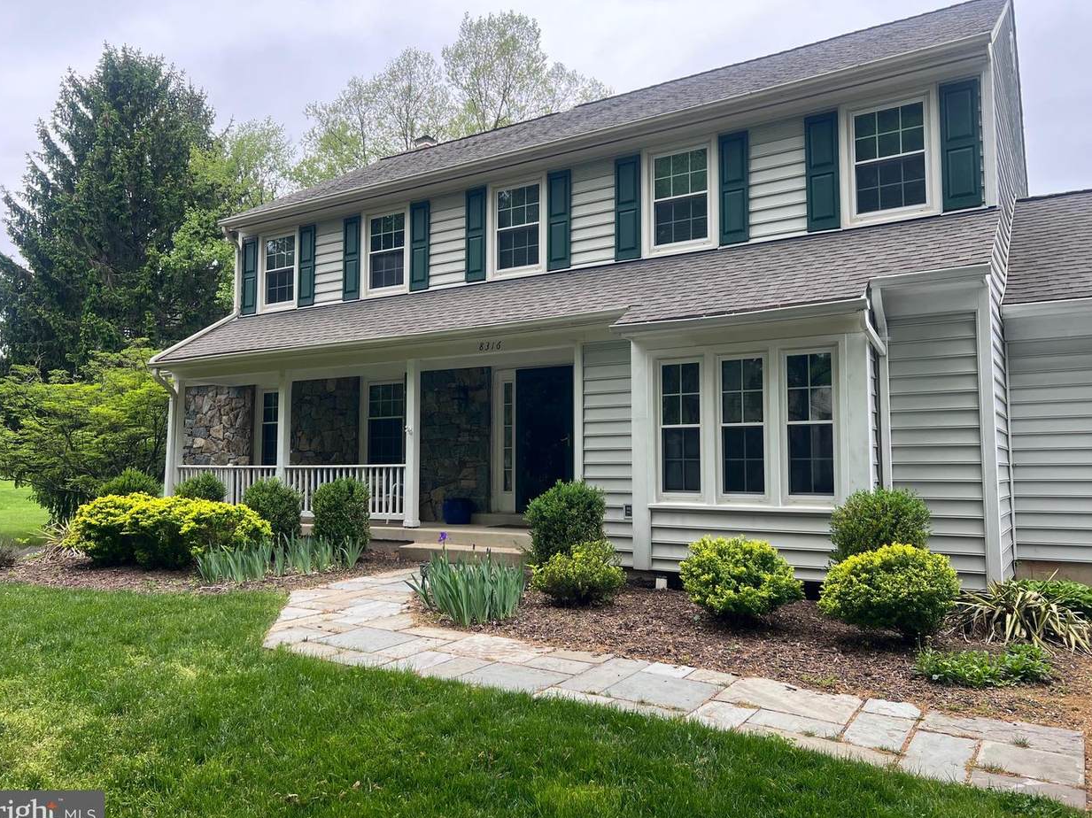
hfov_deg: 65.3
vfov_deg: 51.3
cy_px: 411
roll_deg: -1.0
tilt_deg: +3.8
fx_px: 851
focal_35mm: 27
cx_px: 533
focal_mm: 5.7
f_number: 1.5
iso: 50
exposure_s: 1/797
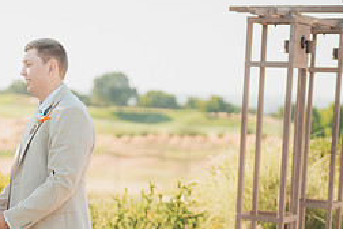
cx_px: 30
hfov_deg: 17.5
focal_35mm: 115
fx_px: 1096
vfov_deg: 11.8
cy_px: 223
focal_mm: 50
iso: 50
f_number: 1.4
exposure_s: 1/1250
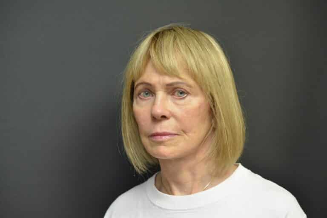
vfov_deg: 22.6
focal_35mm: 60
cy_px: 109
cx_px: 164
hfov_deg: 33.4
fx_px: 545
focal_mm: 40
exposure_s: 1/60
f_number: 4.5
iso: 800
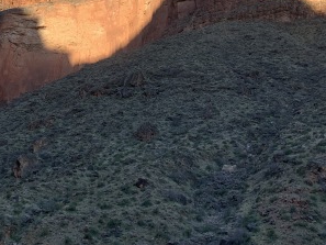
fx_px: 528
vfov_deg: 25.1
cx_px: 168
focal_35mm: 56
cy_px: 9
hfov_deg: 34.3
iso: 25
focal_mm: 4.25
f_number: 1.8
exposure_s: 1/660
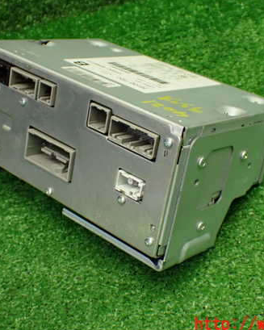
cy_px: 153
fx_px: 616
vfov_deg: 30.0
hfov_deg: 24.2
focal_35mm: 63
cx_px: 135
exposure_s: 1/125
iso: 800
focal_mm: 7.84
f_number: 2.9
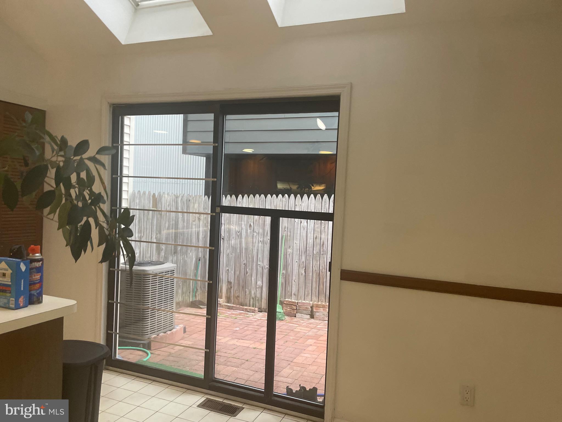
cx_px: 281
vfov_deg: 53.1
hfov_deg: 67.3
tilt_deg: -5.7
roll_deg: -3.9
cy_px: 211
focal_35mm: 26
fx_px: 422
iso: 160
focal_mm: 4.2
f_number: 1.6
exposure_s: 1/60
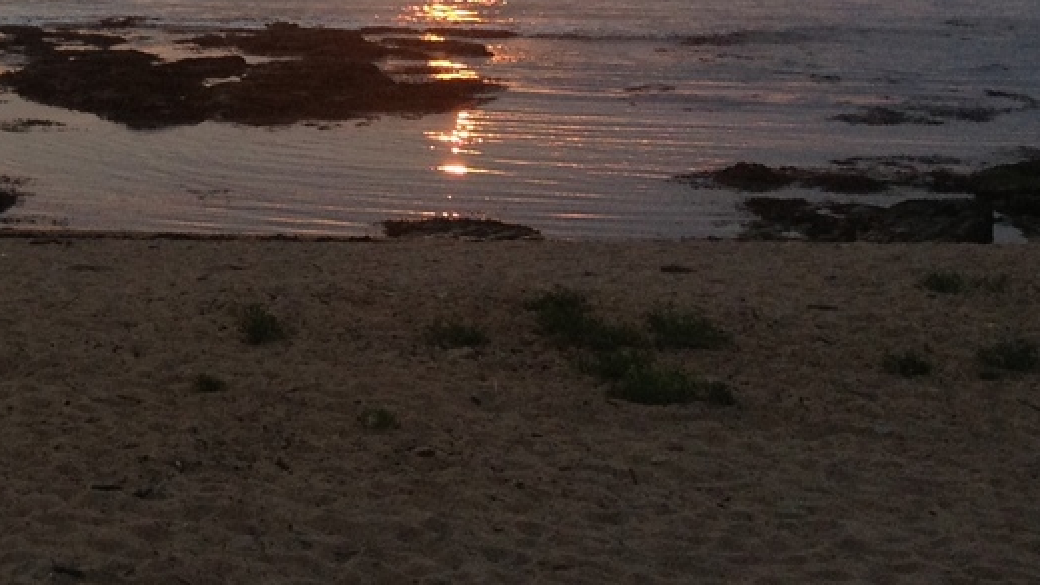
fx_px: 3226
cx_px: -58
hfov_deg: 17.8
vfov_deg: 9.9
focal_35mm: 117
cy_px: -369
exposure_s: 1/185
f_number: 2.4
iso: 50
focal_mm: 4.28
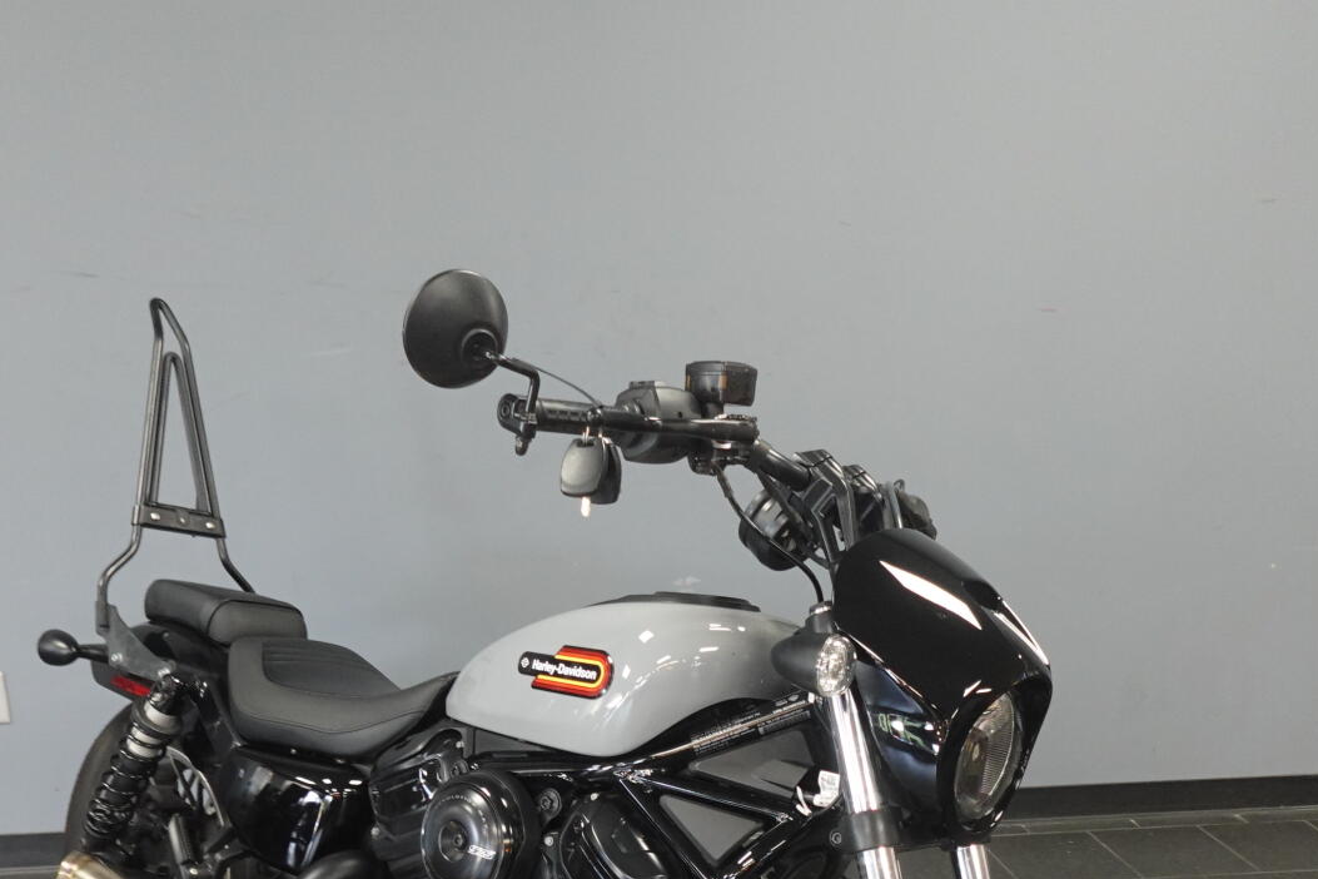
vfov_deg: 32.9
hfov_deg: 50.6
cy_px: 825
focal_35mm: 38
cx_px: 581
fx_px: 1391
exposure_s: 1/80
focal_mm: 7.6
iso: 640
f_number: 2
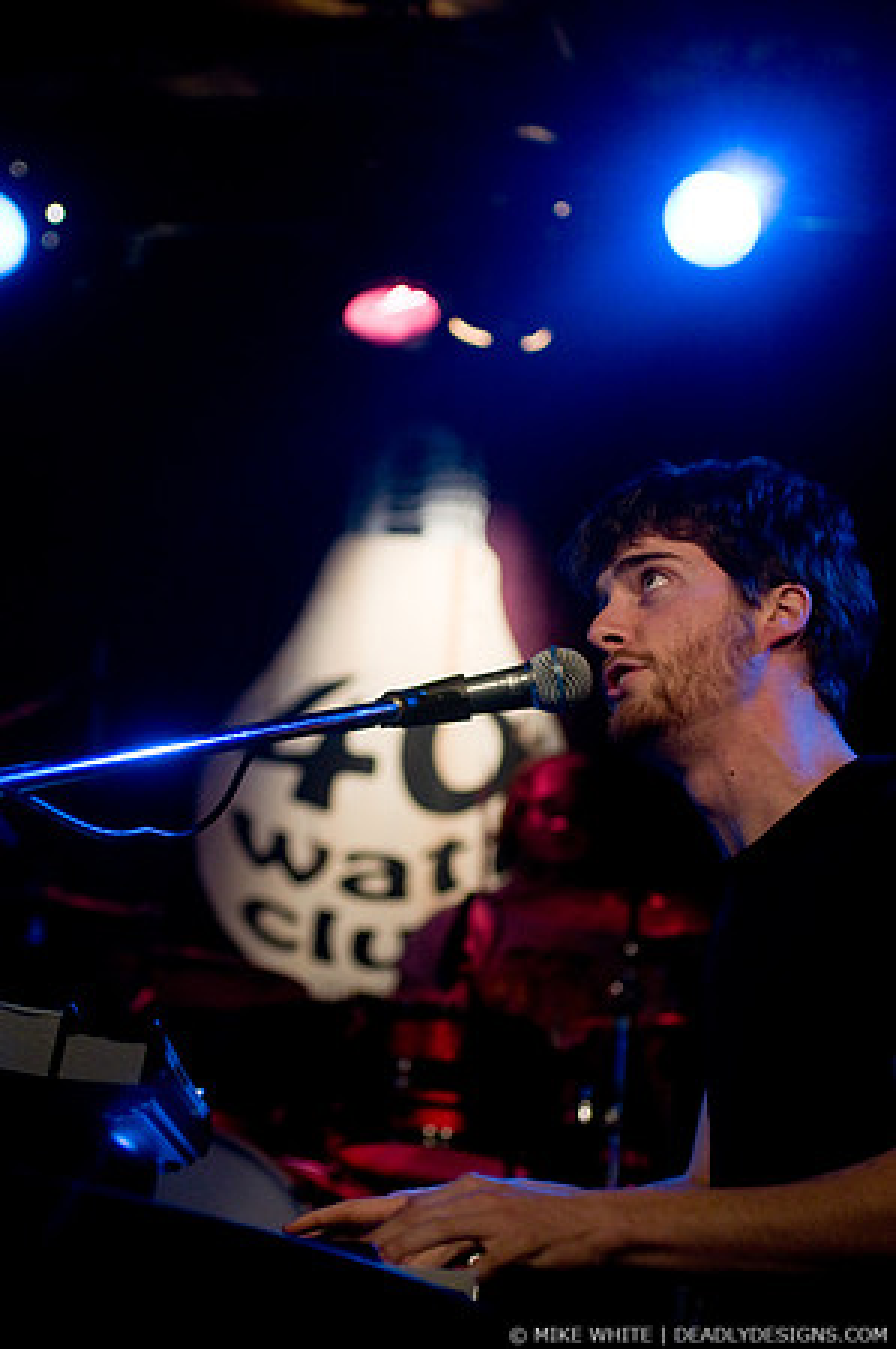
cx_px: 448
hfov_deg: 15.7
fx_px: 3255
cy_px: 674
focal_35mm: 87
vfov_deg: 23.4
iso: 800
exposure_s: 1/50
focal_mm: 58
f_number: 2.8
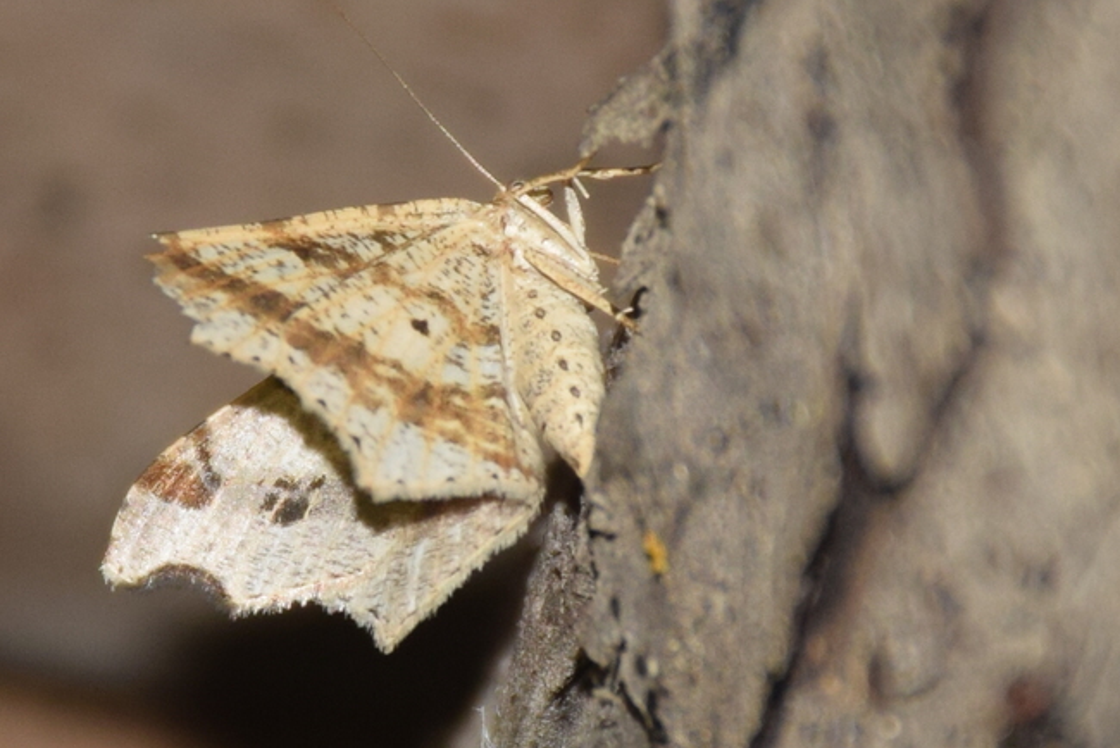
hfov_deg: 6.6
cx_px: 393
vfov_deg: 4.4
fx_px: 9648
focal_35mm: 310
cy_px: 391
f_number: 7.1
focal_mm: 140
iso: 320
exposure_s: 1/60
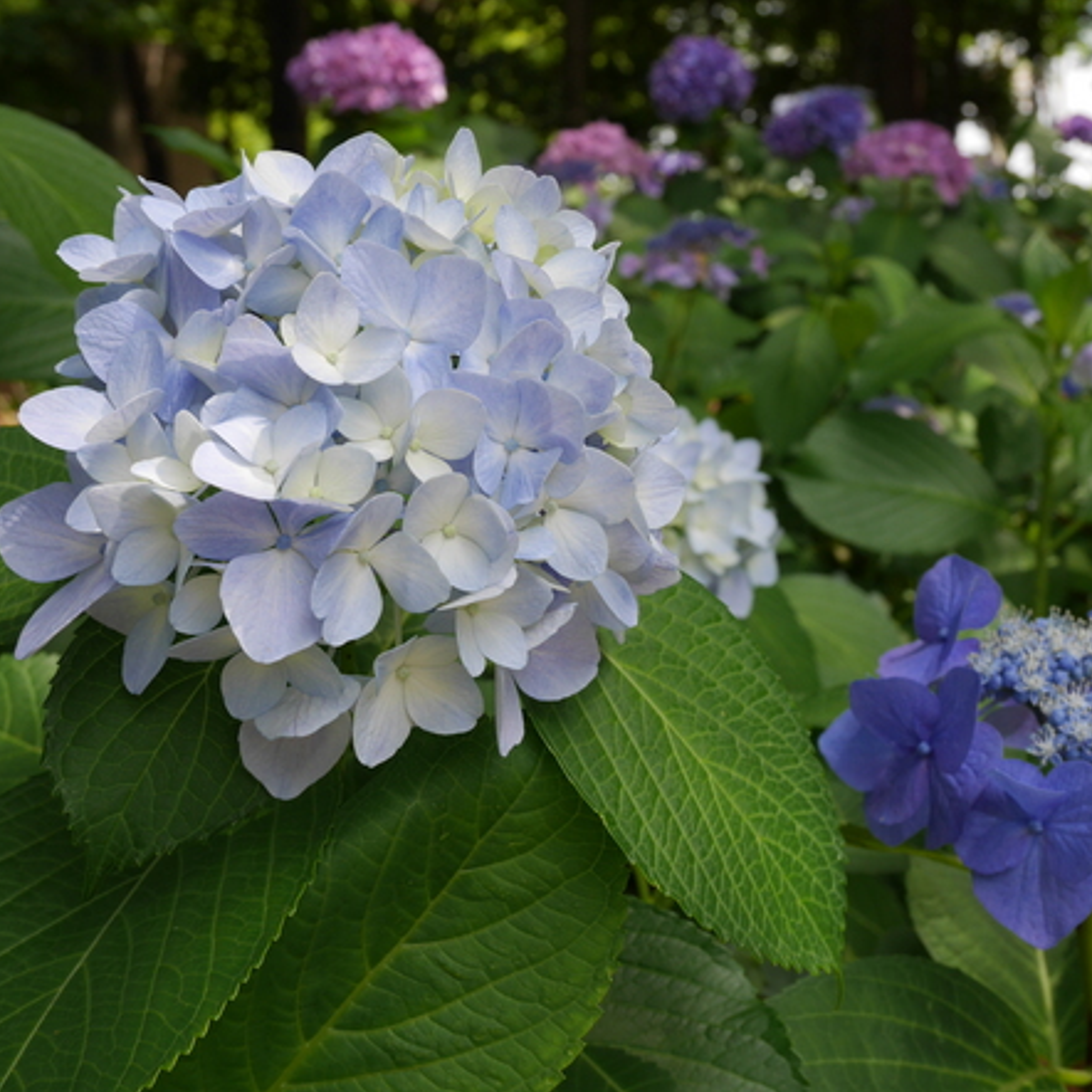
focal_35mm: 48
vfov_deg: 35.4
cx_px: 712
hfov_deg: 35.1
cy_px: 547
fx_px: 1713
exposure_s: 1/200
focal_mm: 20
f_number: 6.3
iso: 200
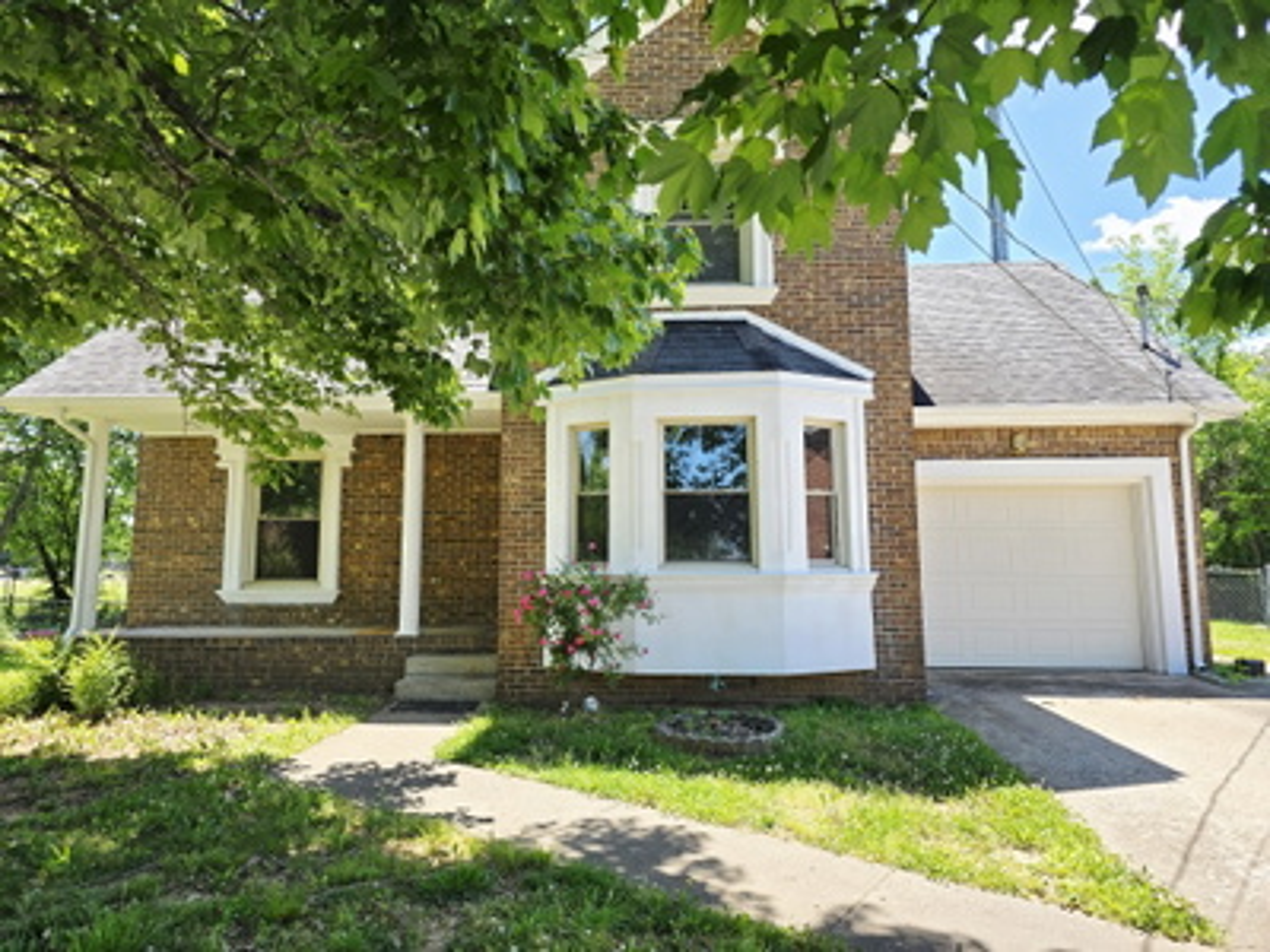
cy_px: 476
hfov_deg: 73.9
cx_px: 635
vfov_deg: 58.9
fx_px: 844
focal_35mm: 23
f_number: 1.7
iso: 12
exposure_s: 1/286
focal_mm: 6.3
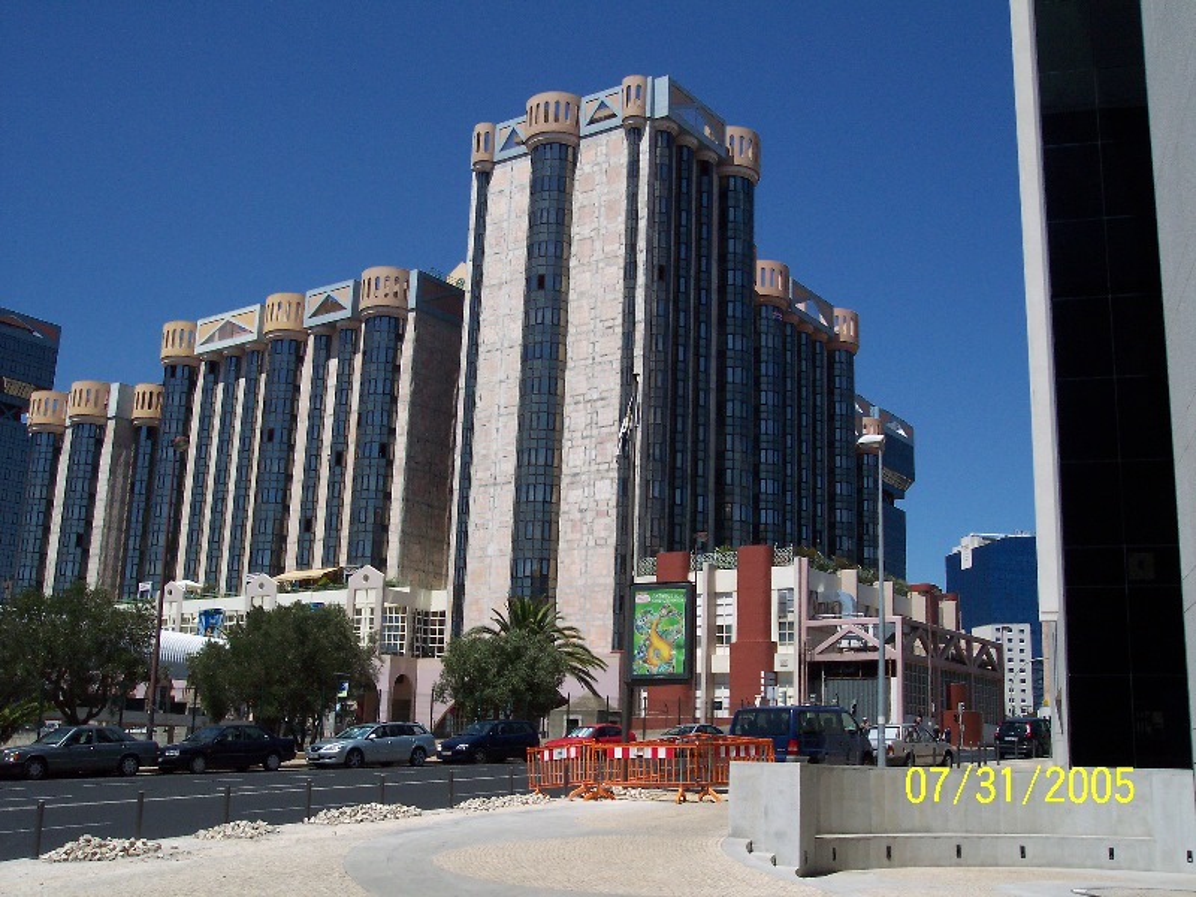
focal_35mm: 38
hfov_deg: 49.0
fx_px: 1313
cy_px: 448
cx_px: 598
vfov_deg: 37.7
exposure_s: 1/1000
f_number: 4.8
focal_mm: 8
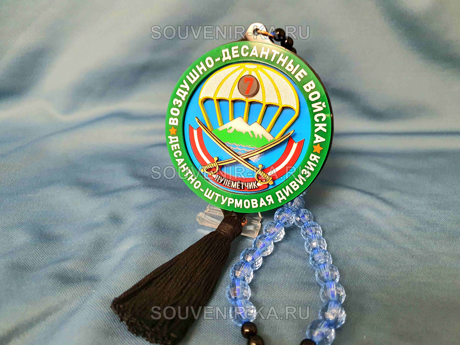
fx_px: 346
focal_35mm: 26
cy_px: 172
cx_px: 230
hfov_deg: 67.3
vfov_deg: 53.1
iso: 160
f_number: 1.5
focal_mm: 4.3
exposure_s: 1/50
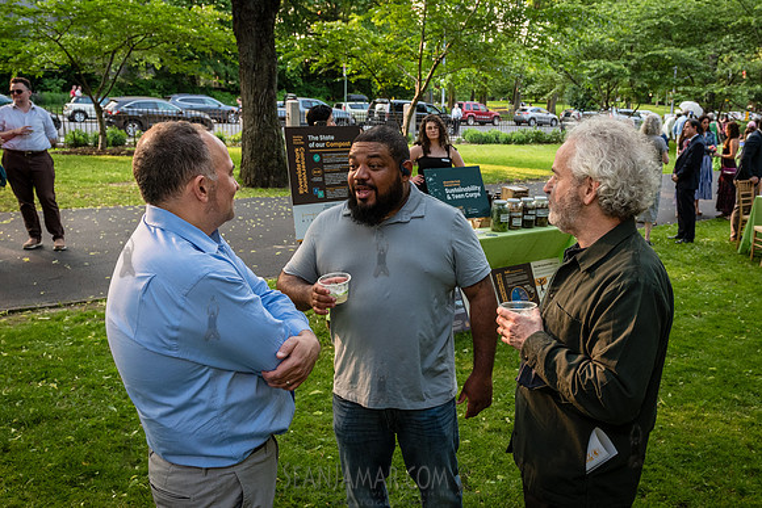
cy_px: 258
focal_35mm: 35
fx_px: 732
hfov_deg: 54.4
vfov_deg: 38.3
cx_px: 473
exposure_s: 1/250
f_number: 4.5
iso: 1000
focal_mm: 24
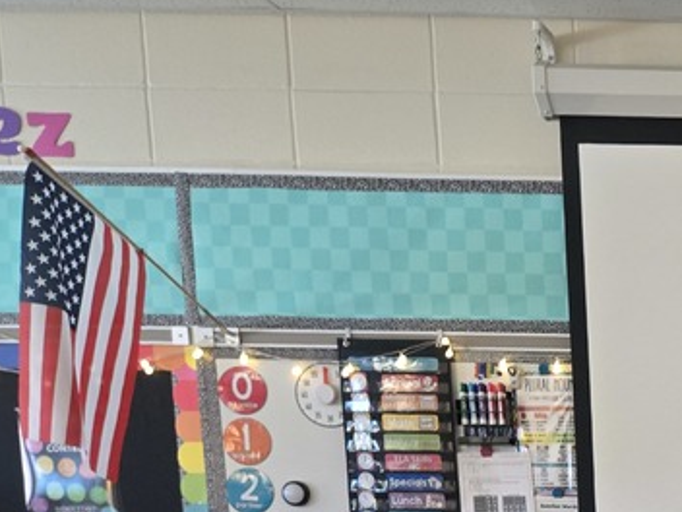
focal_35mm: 67
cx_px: 913
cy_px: 731
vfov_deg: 19.5
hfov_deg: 24.7
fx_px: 1320
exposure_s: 1/120
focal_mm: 5.4
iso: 400
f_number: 1.8
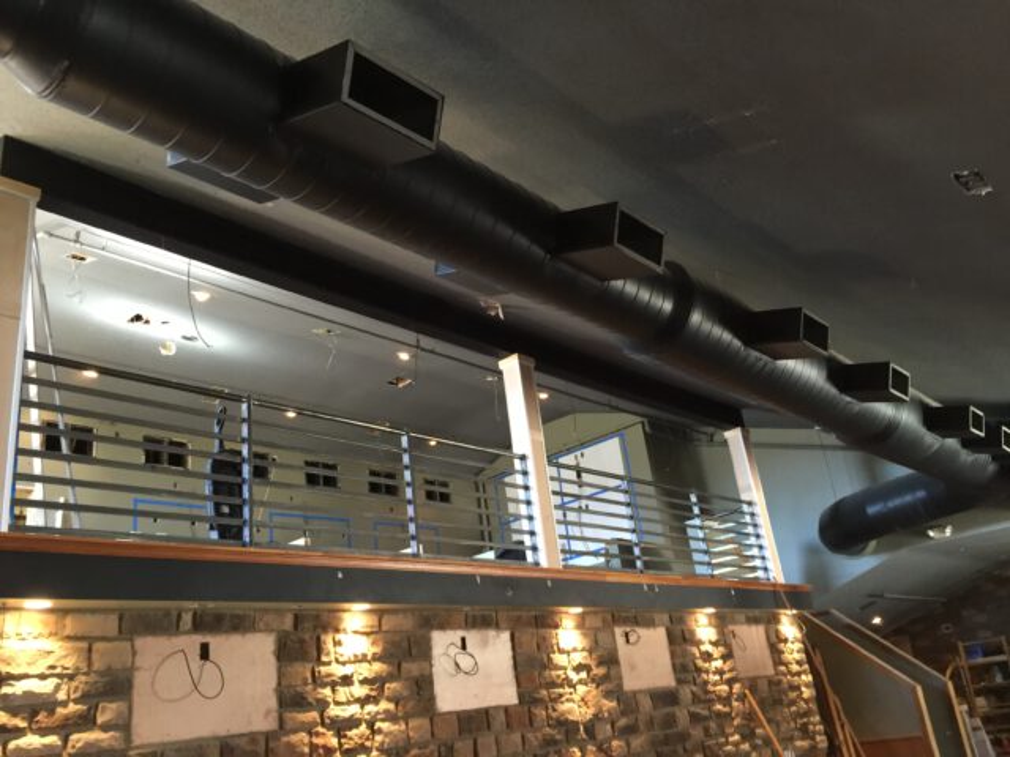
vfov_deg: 48.2
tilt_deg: +21.4
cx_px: 505
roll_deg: +5.5
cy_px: 378
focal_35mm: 29
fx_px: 846
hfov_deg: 61.7
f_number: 2.2
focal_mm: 4.15
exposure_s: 1/10
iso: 100
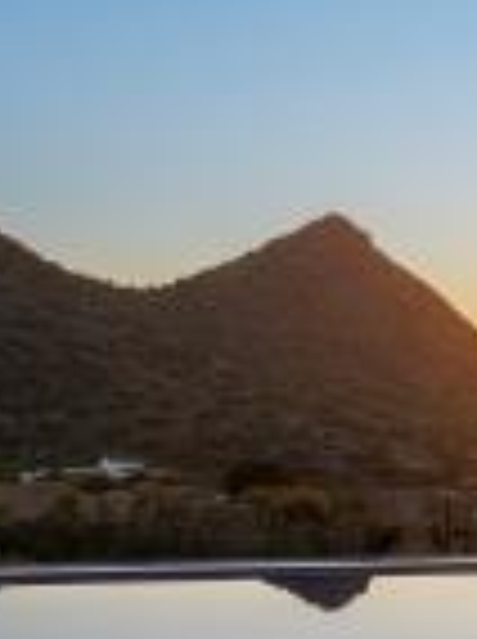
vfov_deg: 23.4
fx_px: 1539
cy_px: 423
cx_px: 349
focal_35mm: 84
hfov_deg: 17.5
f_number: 8
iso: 320
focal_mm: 16.5
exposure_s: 1/1600
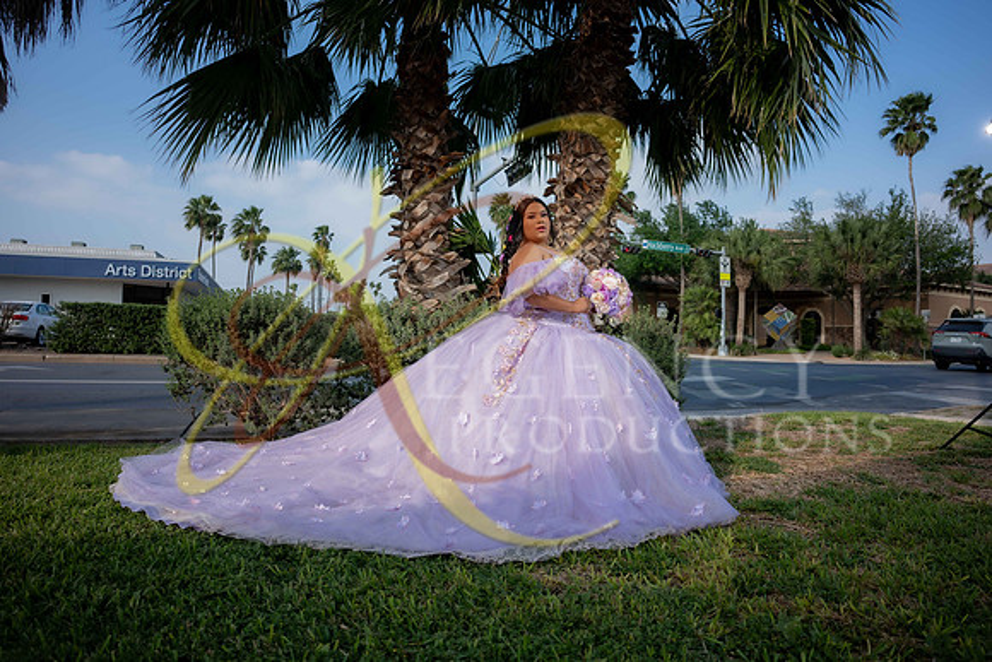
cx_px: 496
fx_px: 551
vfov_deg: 62.0
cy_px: 331
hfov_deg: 84.0
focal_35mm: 20
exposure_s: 1/1250
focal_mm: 20
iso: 125
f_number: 2.8
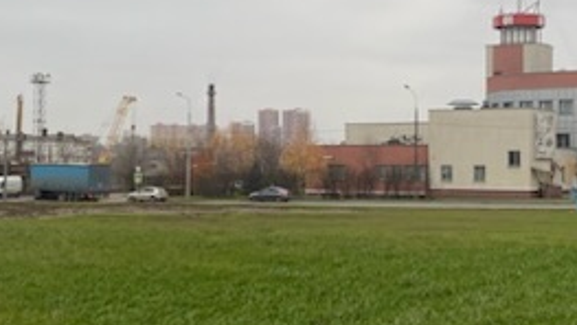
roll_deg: +0.5
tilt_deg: +2.3
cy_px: 143
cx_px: 305
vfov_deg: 17.5
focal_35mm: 69
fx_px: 1056
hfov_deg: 30.6
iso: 32
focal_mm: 4.25
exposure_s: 1/408
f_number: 1.8
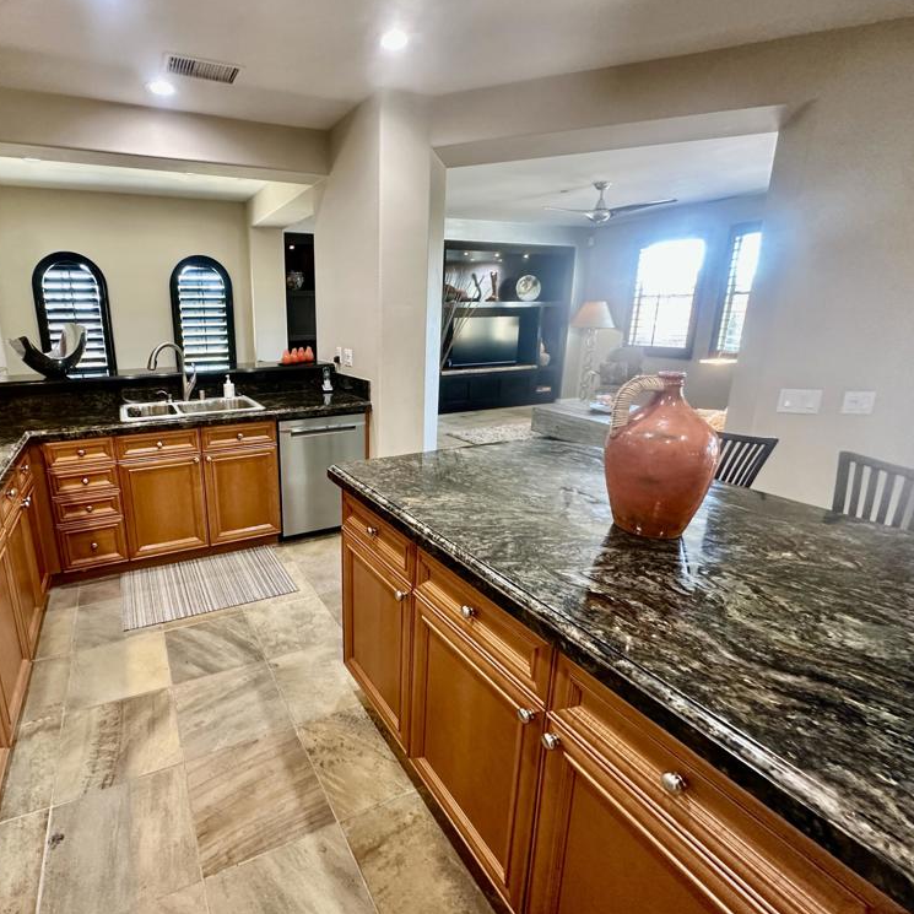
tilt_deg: -14.7
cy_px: 445
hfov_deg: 82.2
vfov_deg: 84.0
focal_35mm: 17
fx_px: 508
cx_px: 335
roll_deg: +0.2
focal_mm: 2.22
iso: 320
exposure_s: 1/60
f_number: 2.2
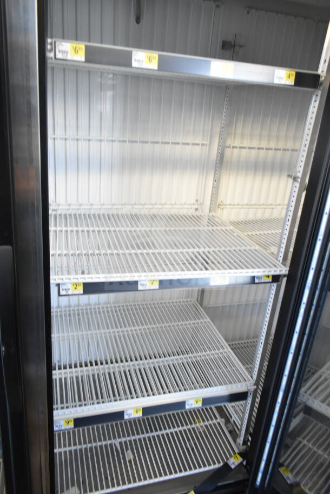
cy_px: 247
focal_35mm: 27
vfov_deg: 67.4
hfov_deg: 48.0
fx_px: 371
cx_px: 165
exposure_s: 1/50
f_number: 3.5
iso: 1600
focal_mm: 18
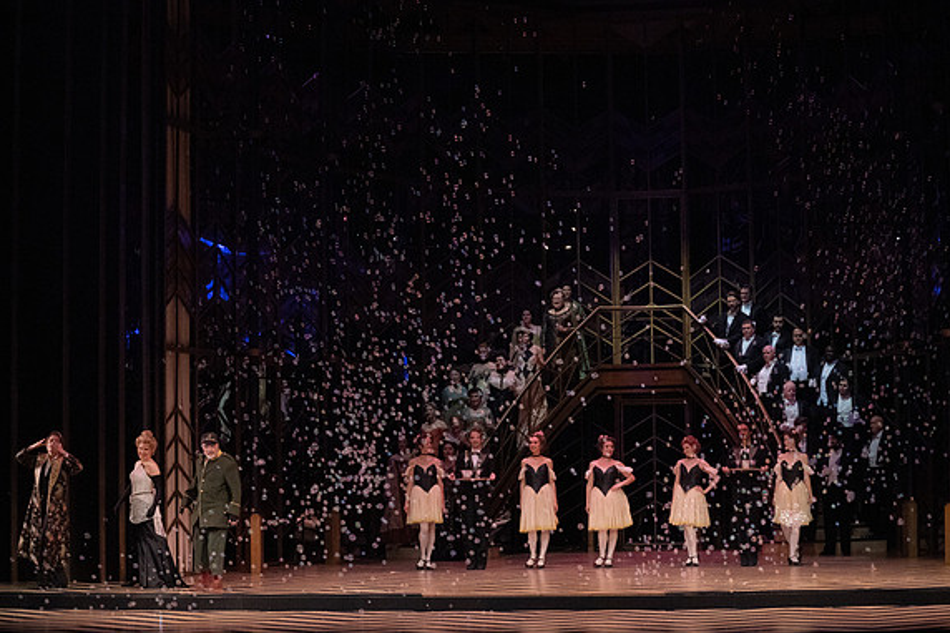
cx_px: 478
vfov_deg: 18.7
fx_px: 1926
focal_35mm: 73
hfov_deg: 27.7
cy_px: 320
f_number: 18
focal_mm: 72
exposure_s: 1/400
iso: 12800
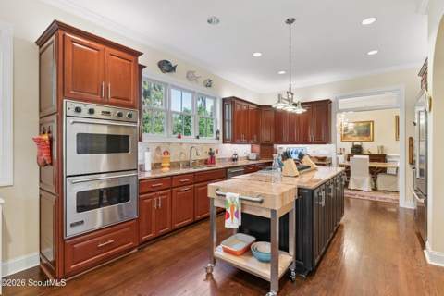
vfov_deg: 70.4
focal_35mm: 17
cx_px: 222
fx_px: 210
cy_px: 148
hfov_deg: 93.3
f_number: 8
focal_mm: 17
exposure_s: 1/4
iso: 250
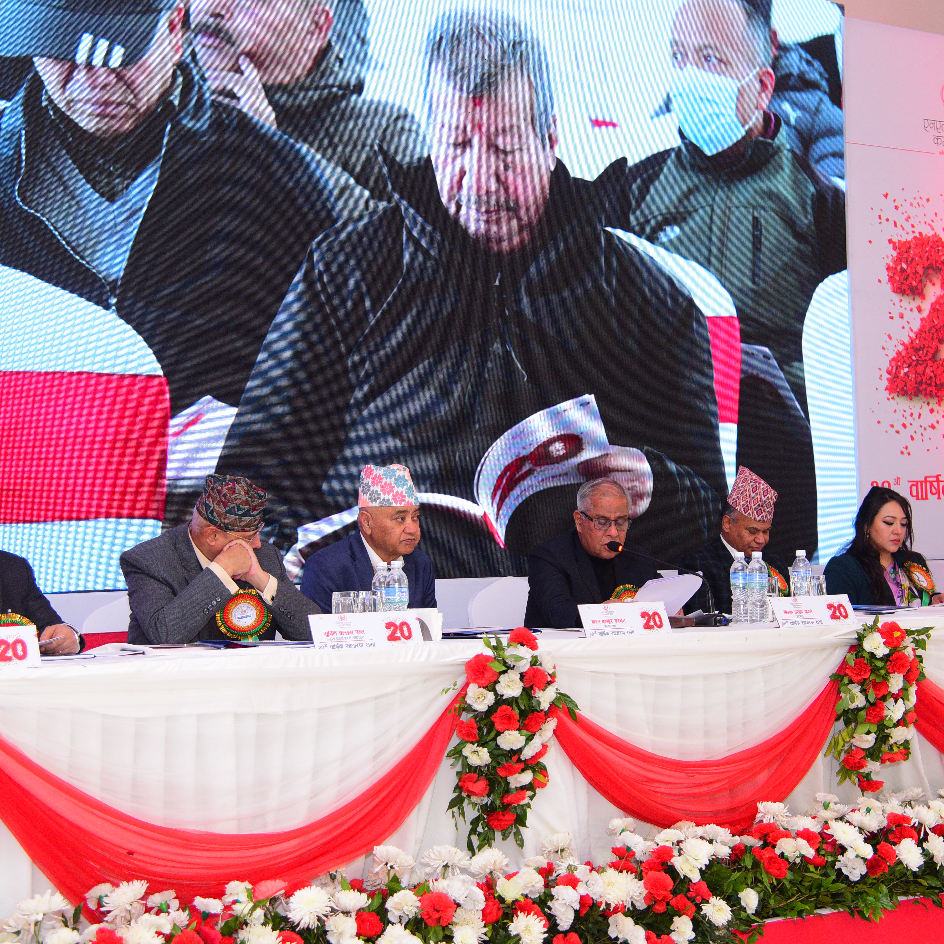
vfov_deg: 27.7
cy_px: 470
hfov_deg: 27.7
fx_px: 1913
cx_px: 496
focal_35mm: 62
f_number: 4
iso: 1250
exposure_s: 1/160
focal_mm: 48
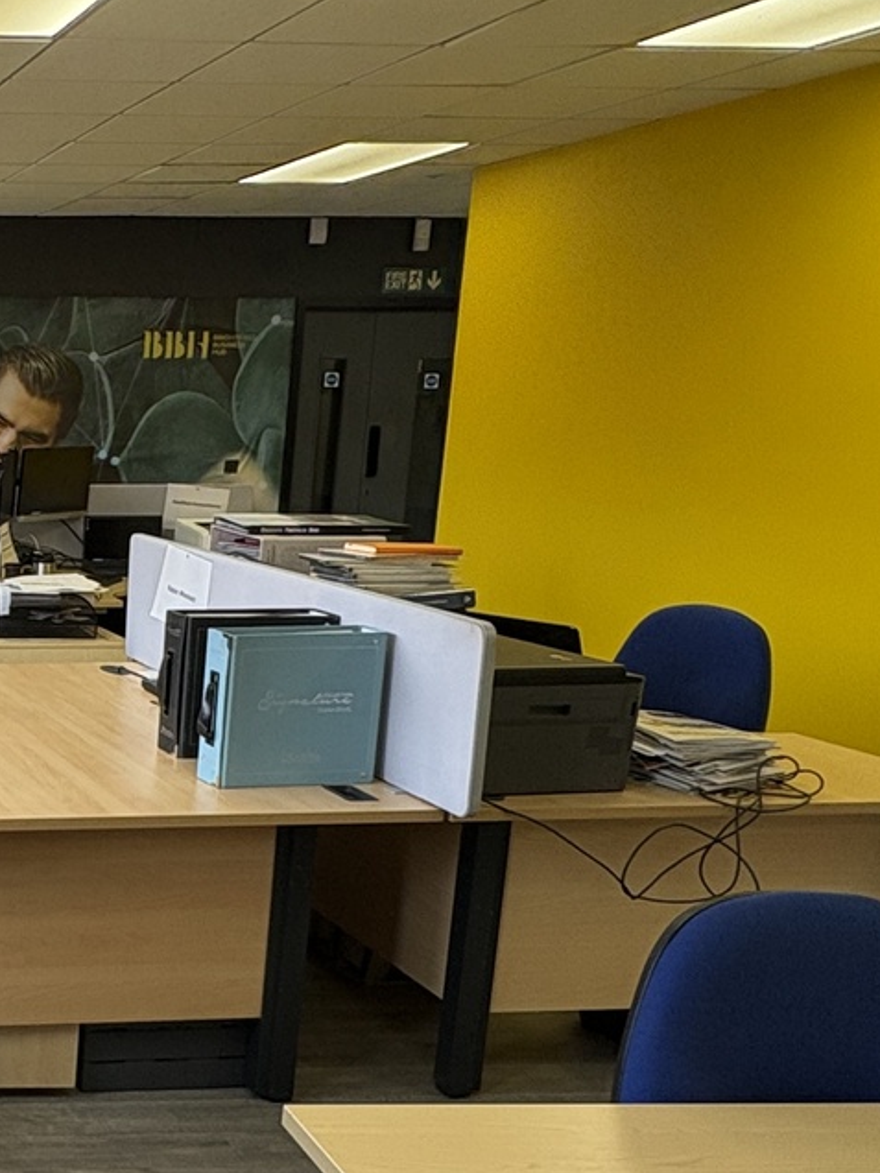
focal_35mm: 44
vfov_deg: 42.8
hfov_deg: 26.7
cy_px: 699
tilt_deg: -11.7
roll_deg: +0.5
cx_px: -317
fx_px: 1491
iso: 80
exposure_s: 1/110
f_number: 2.2
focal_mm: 2.22
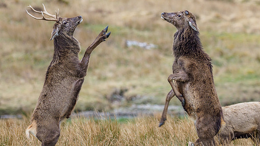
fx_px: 6764
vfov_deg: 1.2
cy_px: 50
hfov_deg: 2.2
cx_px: 179
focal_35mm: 981
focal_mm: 300
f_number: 4
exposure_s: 1/200
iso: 200
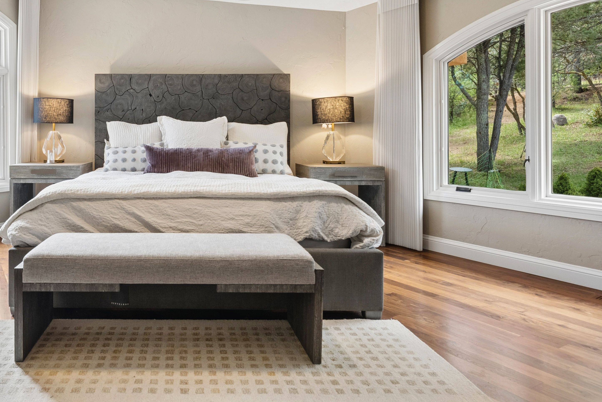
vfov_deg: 50.4
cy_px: 135
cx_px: 172
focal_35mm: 25
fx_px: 418
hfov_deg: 68.1
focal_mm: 17
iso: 640
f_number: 8
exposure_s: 1/40
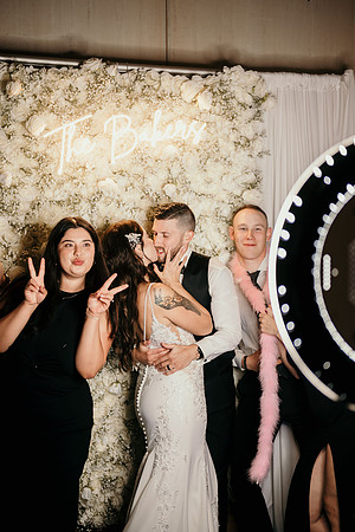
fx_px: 740
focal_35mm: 50
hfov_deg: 27.0
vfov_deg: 39.6
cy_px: 266
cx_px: 178
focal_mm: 50
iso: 640
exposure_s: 1/100
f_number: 1.8
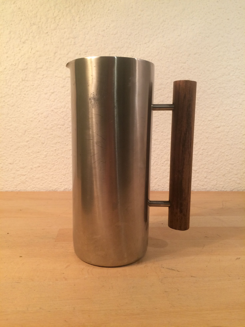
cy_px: 164
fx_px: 274
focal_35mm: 29
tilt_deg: -9.7
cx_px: 122
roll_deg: +0.1
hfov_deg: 48.2
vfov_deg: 61.7
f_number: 2.2
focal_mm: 4.15
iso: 64
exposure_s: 1/33
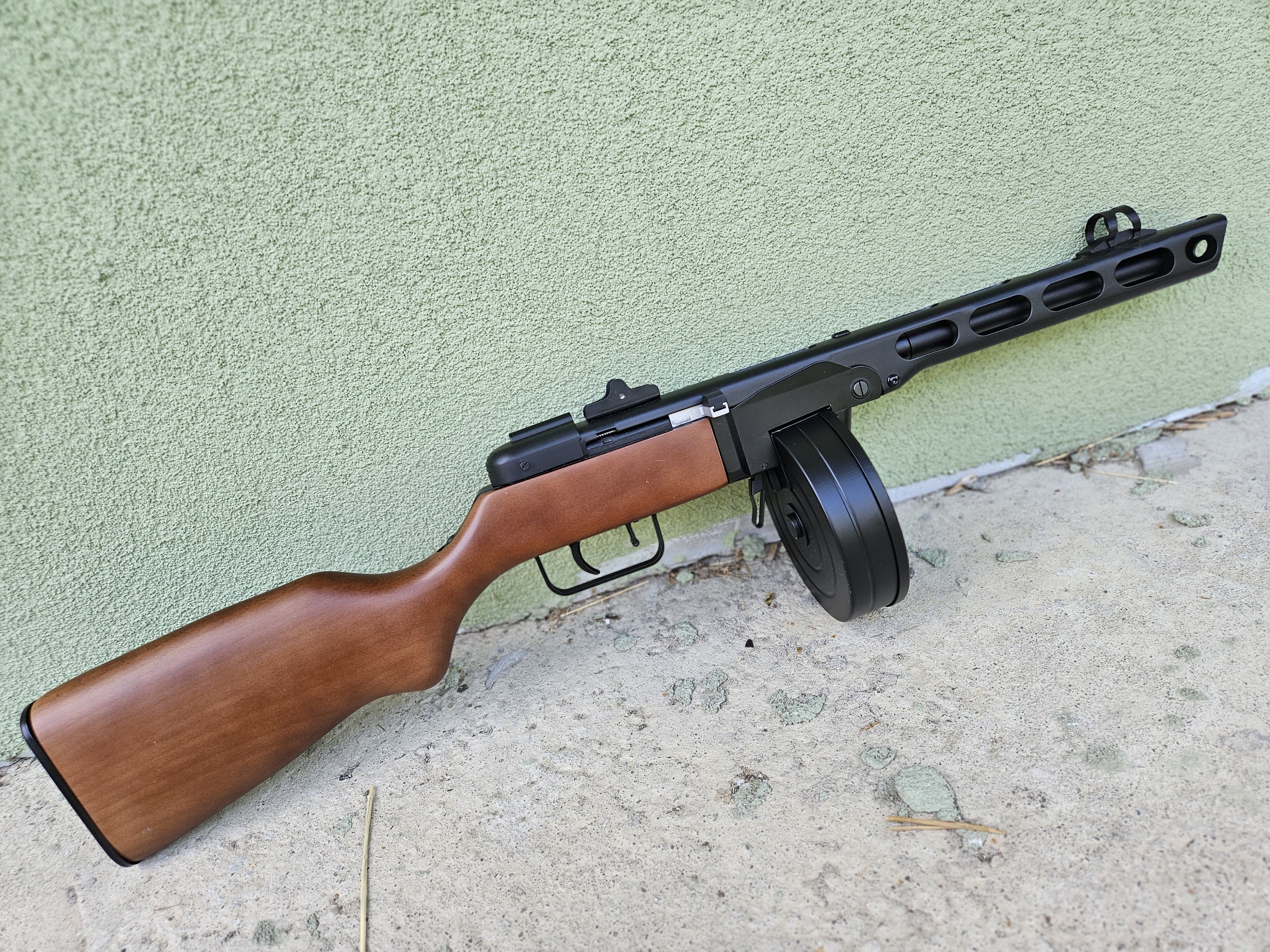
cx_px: 635
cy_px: 476
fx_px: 844
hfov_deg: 73.9
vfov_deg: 58.9
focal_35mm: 23
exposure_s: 1/100
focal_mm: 5.4
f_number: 1.8
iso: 50
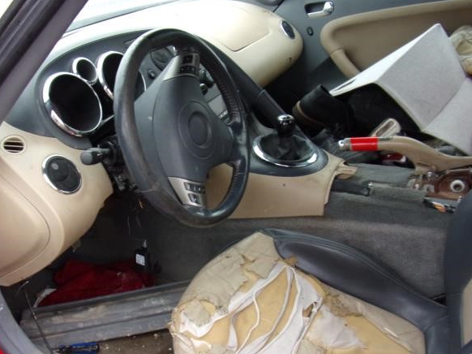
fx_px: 450
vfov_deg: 42.7
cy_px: 211
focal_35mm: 33
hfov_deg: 55.1
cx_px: 200
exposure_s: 1/34
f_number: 3.3
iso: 86
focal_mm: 4.3
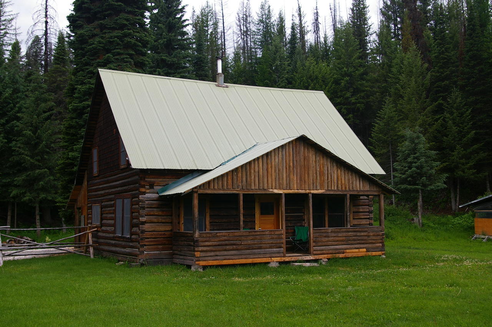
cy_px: 164
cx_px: 246
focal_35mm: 42
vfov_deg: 31.9
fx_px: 574
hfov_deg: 46.4
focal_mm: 28
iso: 200
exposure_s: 1/180
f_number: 5.6
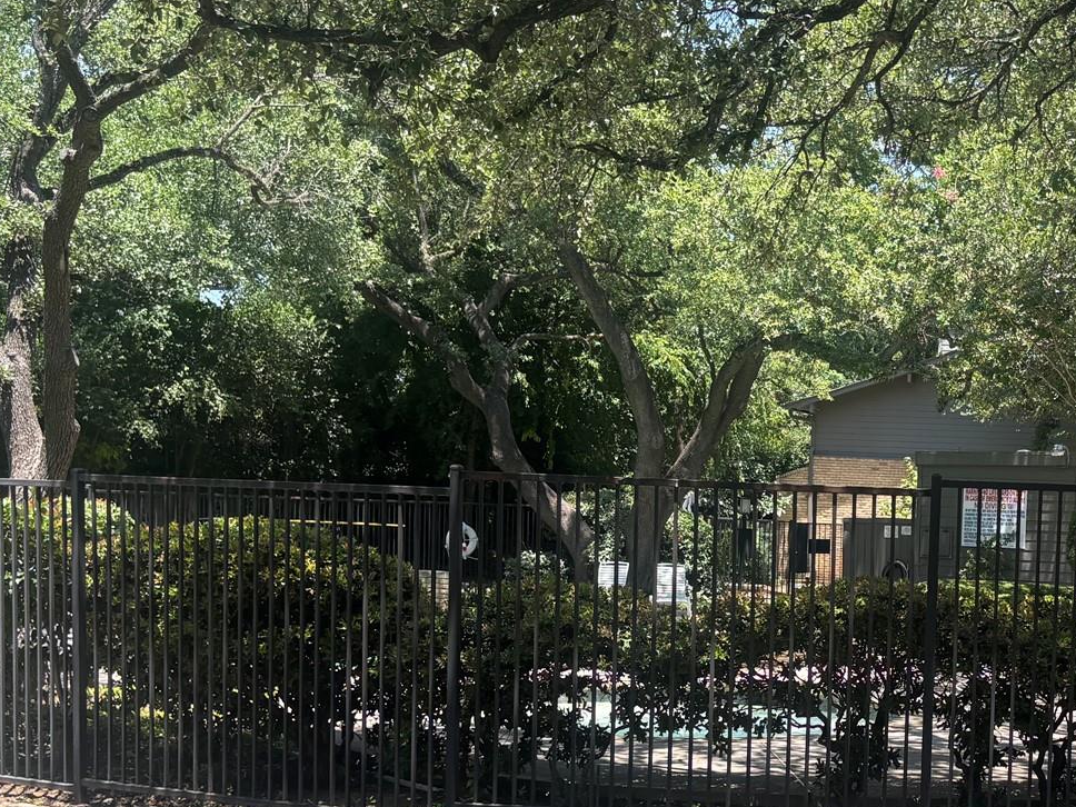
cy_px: 655
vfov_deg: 26.0
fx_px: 1710
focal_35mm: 55
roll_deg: -2.7
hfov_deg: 33.3
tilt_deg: -3.9
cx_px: 949
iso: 50
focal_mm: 5.96
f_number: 1.6
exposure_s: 1/637
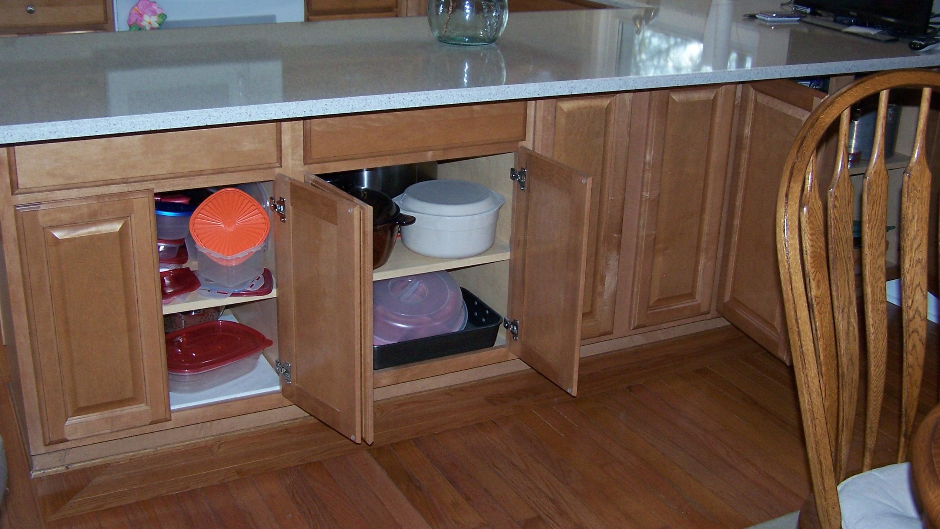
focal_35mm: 42
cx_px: 472
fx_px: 1047
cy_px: 222
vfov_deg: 28.3
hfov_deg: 48.4
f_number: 2.8
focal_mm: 6.3
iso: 140
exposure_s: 1/60
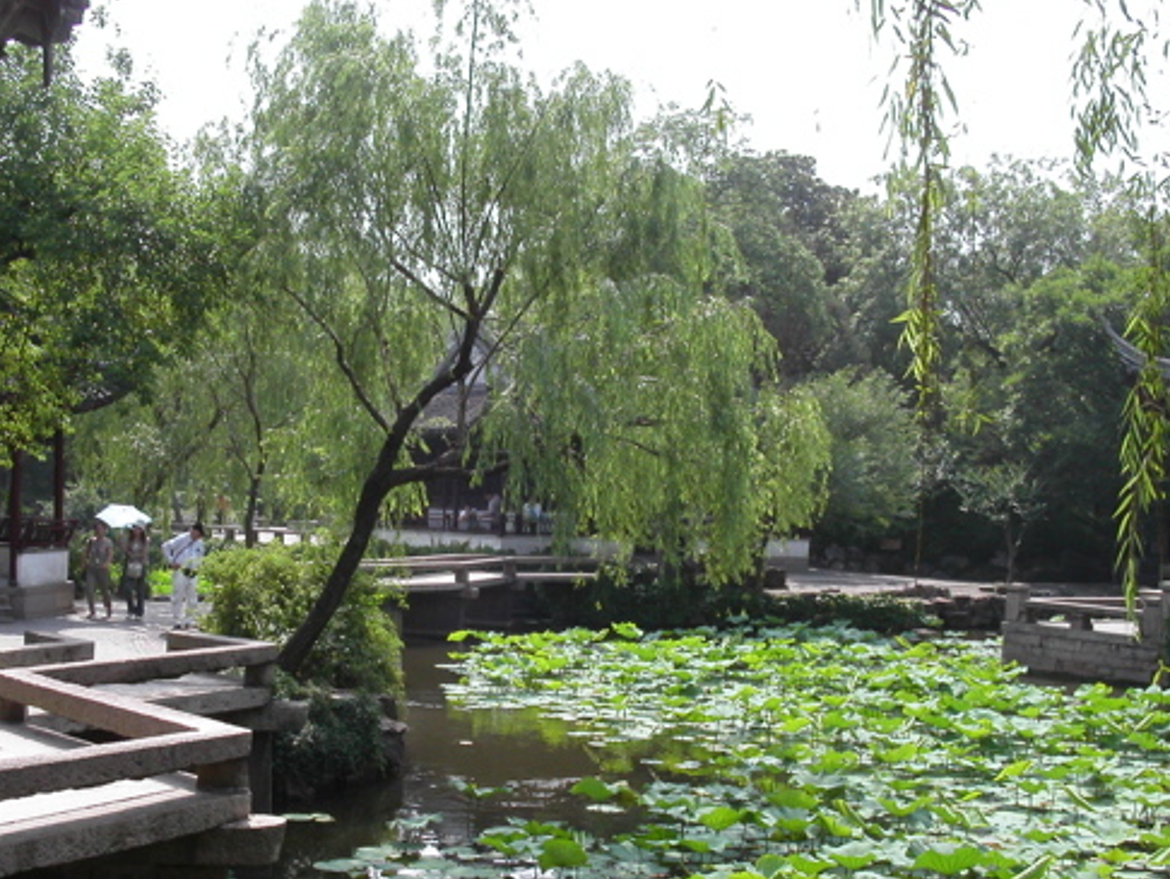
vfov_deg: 29.0
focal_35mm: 50
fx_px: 1691
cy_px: 568
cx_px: 472
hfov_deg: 38.0
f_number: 6.7
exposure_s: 1/180
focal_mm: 7.8
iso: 100
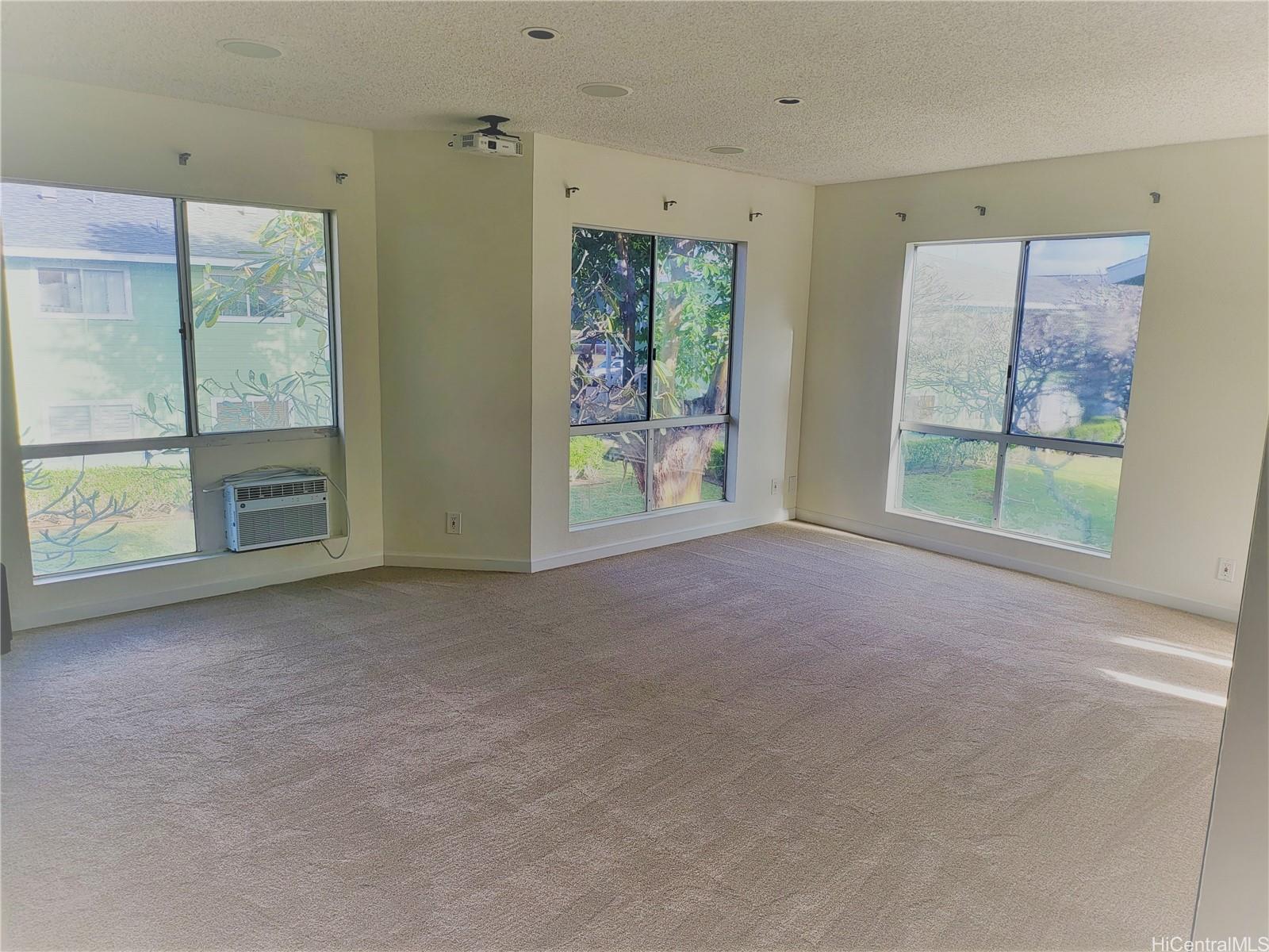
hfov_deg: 71.6
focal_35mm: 24
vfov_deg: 56.8
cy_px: 476
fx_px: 880
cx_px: 634
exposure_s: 1/186
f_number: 1.8
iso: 40
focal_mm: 5
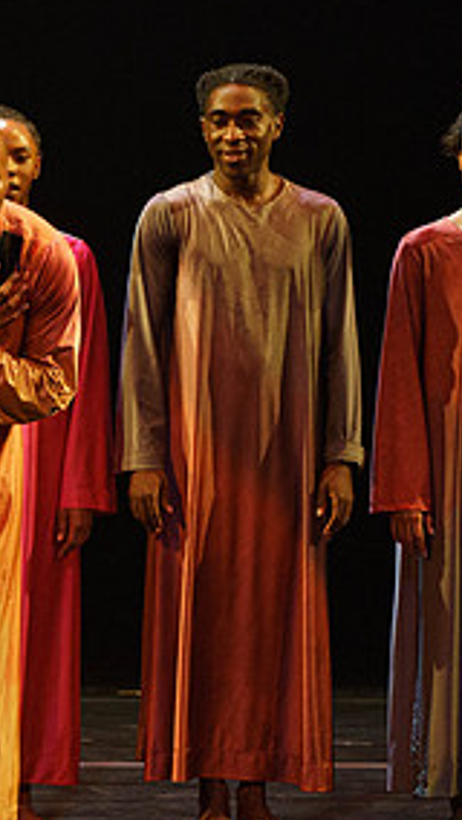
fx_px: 16576
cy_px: 490
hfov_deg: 1.6
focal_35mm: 762
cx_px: -163
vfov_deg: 2.8
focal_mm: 352
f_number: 5.6
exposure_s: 1/320
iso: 6400
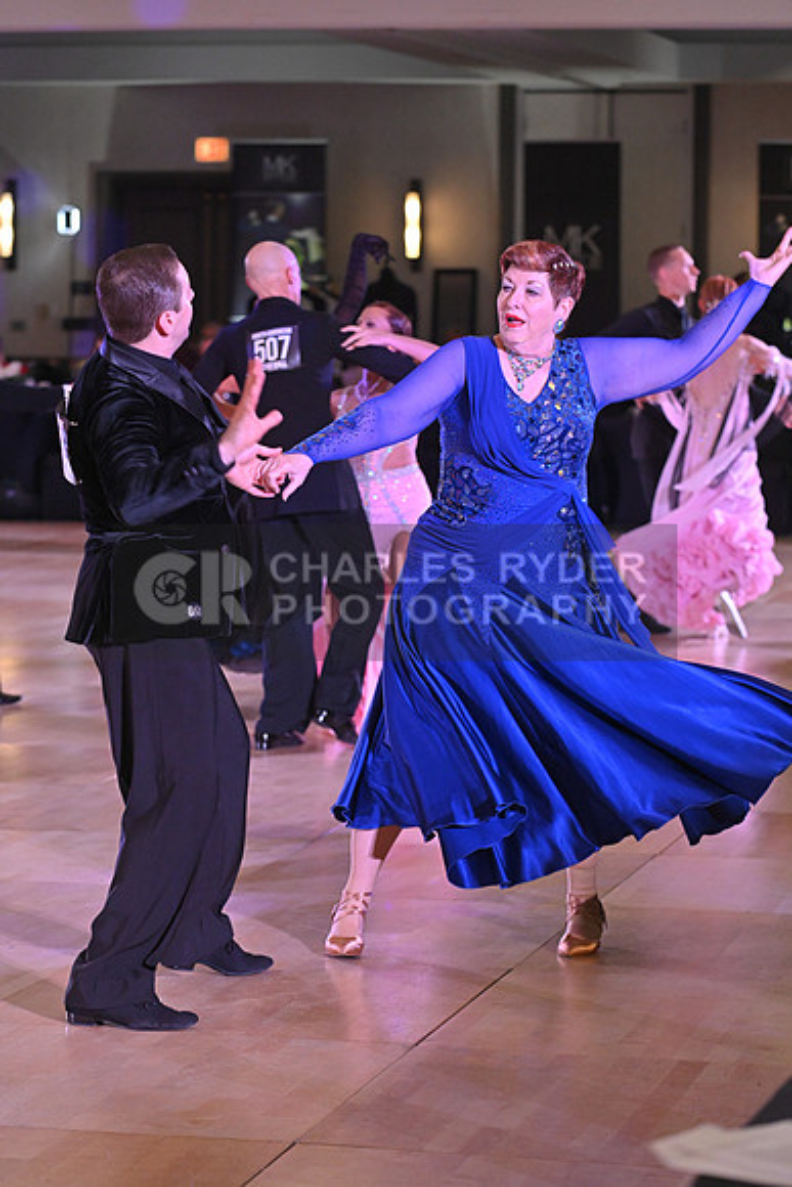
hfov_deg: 11.8
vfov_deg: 17.6
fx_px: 3825
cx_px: 396
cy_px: 594
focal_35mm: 116
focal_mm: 116
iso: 3200
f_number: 5
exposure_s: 1/320
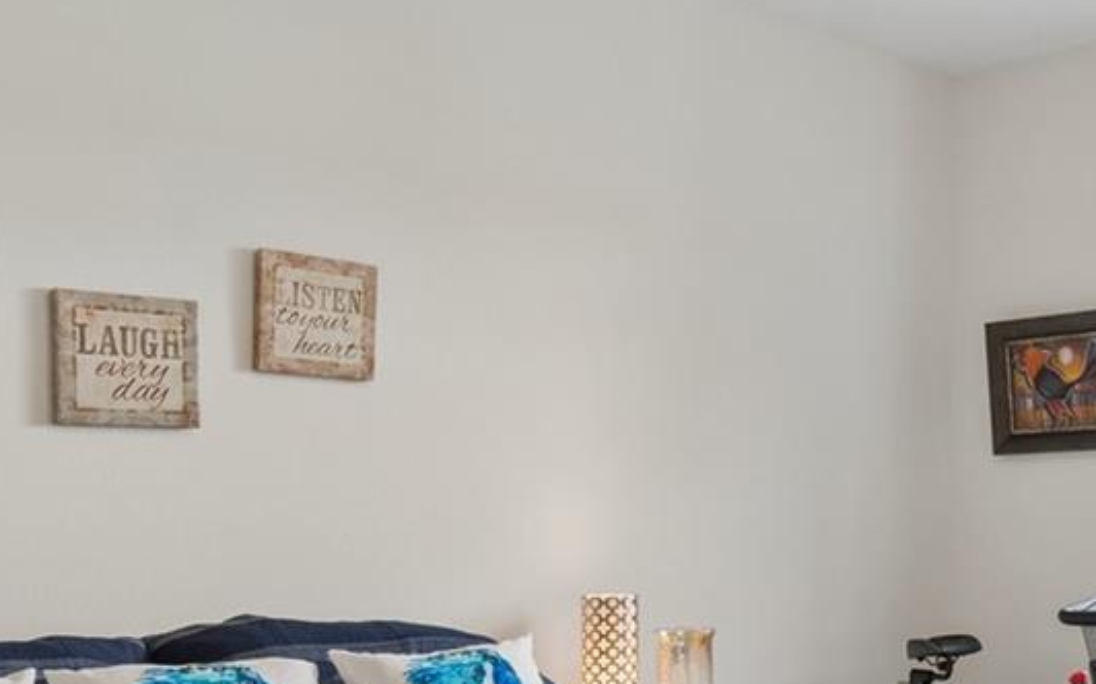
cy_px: 494
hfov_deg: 40.3
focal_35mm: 46
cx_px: 981
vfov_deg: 27.7
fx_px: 1373
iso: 100
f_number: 7.1
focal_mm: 10
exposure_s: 1/5
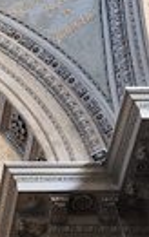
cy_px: 103
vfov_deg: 12.8
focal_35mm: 163
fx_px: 1058
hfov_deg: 7.5
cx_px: -203
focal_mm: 21
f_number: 4
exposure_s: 1/10
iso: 400
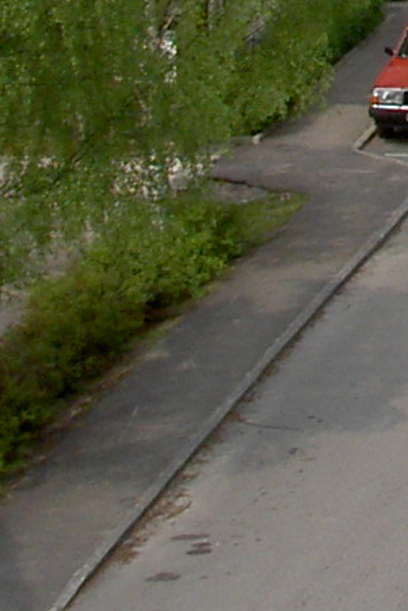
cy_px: -497
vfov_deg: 8.5
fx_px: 3958
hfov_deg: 5.7
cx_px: 953
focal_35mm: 233
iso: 100
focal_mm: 8
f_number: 4.7
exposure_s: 1/400
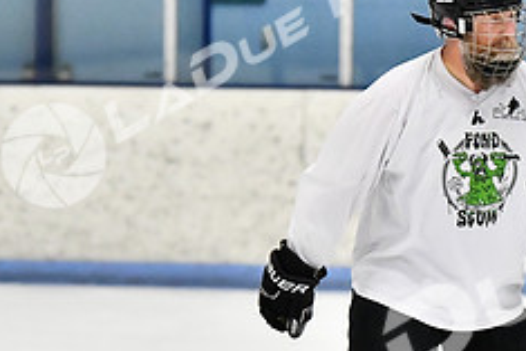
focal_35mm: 555
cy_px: 272
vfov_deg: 2.5
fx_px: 8114
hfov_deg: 3.7
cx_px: 519
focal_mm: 150
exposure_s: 1/1600
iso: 6400
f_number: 2.8
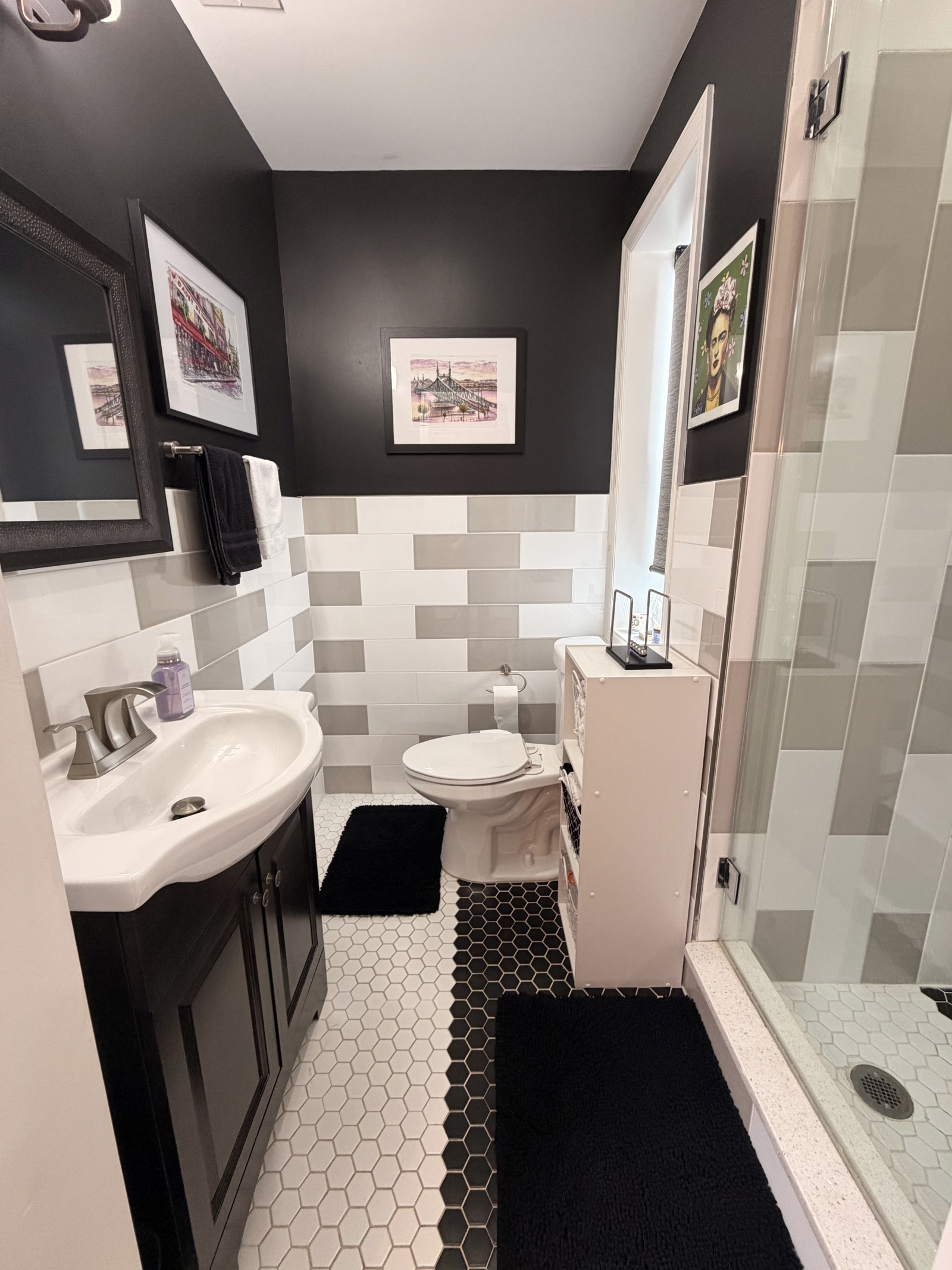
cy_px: 635
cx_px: 476
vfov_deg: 102.1
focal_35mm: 14
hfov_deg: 85.7
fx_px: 513
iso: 250
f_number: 2.2
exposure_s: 1/60
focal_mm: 2.22
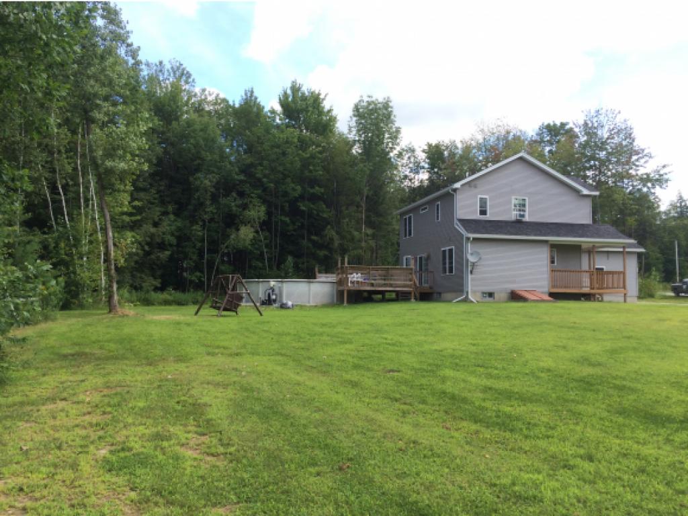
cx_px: 344
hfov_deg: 61.6
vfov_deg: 48.3
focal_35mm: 29
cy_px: 258
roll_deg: -1.3
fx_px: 577
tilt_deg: +4.3
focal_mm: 4.15
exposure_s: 1/595
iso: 32
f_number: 2.2
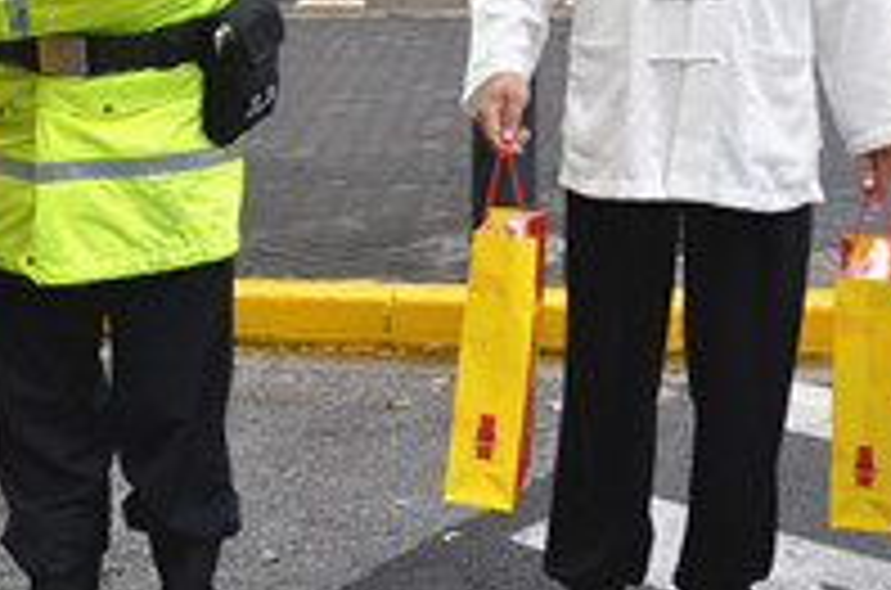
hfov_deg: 27.6
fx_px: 1753
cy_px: 38
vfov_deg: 18.7
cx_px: 112
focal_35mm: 71
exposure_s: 1/200
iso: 200
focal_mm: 18
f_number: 7.1
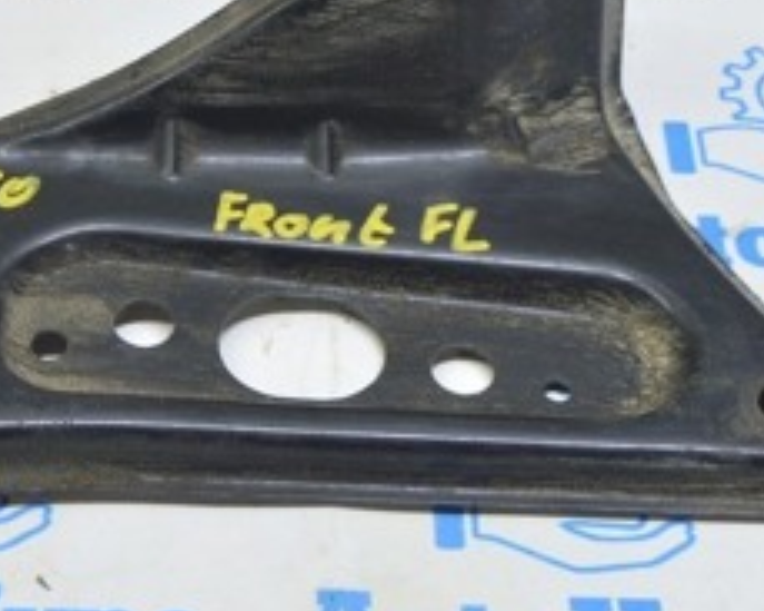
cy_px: 45
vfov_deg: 13.9
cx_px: 40
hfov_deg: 17.2
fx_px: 2486
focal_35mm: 110
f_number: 5.6
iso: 400
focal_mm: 28
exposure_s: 1/20
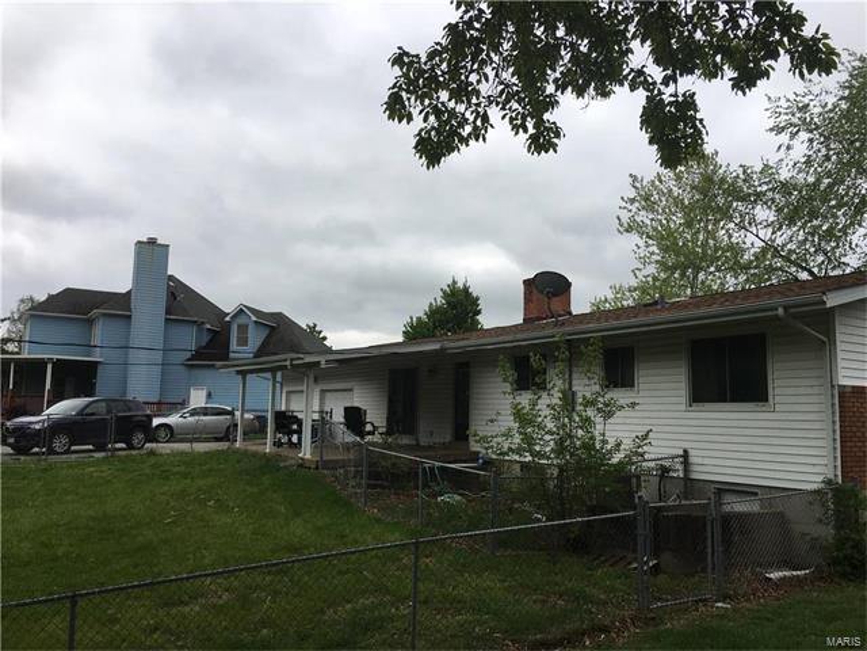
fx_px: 726
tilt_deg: +8.6
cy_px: 326
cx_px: 434
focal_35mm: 29
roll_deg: -1.4
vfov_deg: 48.2
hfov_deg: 61.7
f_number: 2.2
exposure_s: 1/1241
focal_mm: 4.15
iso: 25
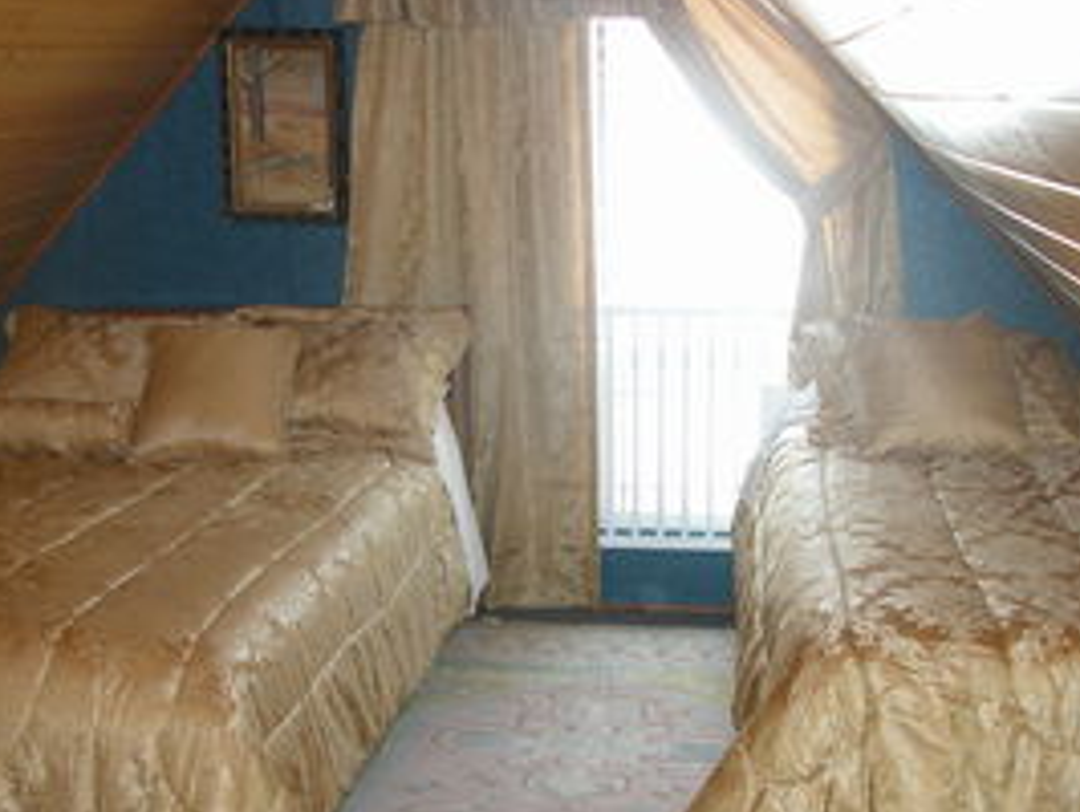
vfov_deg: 30.8
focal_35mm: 47
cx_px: 528
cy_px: 508
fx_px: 1468
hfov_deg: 40.4
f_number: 2.8
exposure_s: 1/38.8
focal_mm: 8.9
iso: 100
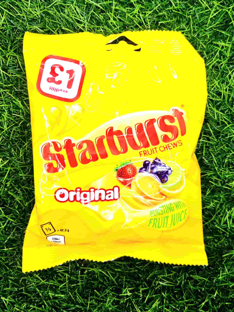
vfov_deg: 73.9
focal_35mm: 23
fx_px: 207
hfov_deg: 58.9
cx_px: 117
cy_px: 156
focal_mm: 5.4
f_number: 1.8
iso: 160
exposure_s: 1/526
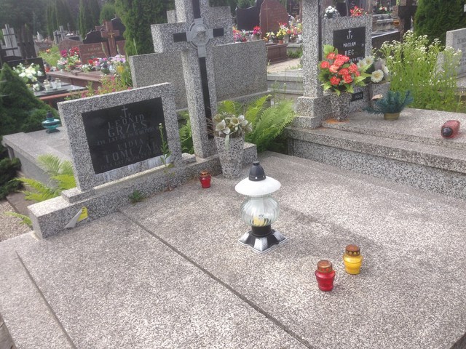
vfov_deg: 42.9
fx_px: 444
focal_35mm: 33
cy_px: 174
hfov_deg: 55.4
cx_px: 233
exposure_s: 1/903
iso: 50
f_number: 2.4
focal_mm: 4.12
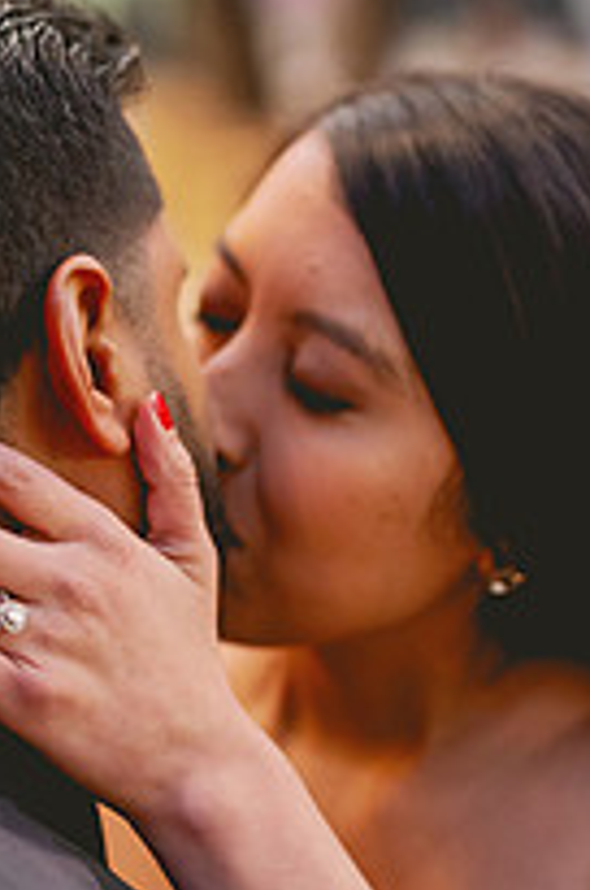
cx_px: 145
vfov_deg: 18.6
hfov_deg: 12.4
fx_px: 2713
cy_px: 378
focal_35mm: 110
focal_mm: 50
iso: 3200
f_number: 2
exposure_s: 1/160
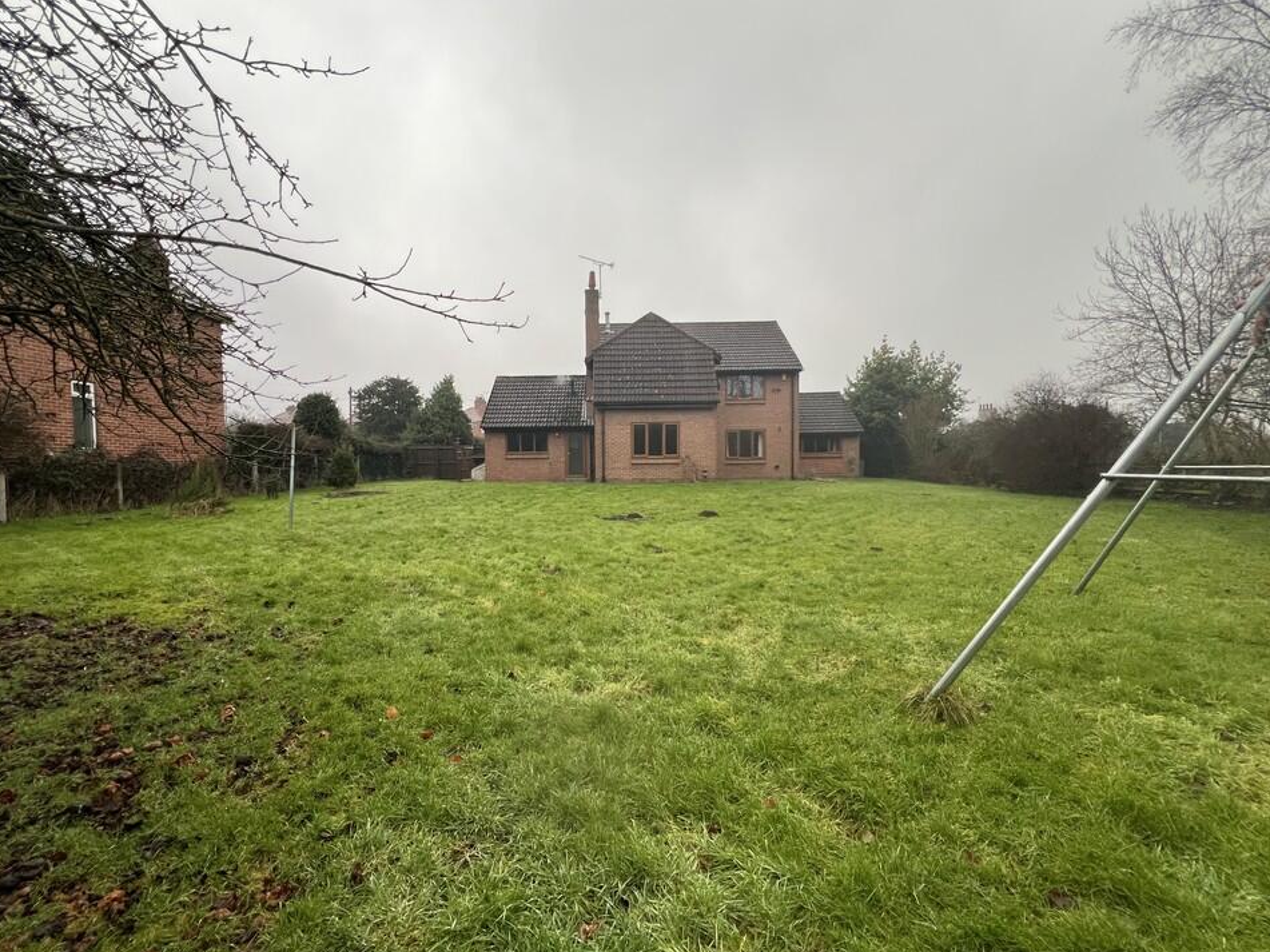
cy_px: 489
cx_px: 610
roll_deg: +0.4
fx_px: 514
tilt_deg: -1.9
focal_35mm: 14
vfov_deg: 85.6
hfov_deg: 102.0
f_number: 1.8
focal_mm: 1.57
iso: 125
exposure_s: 1/99
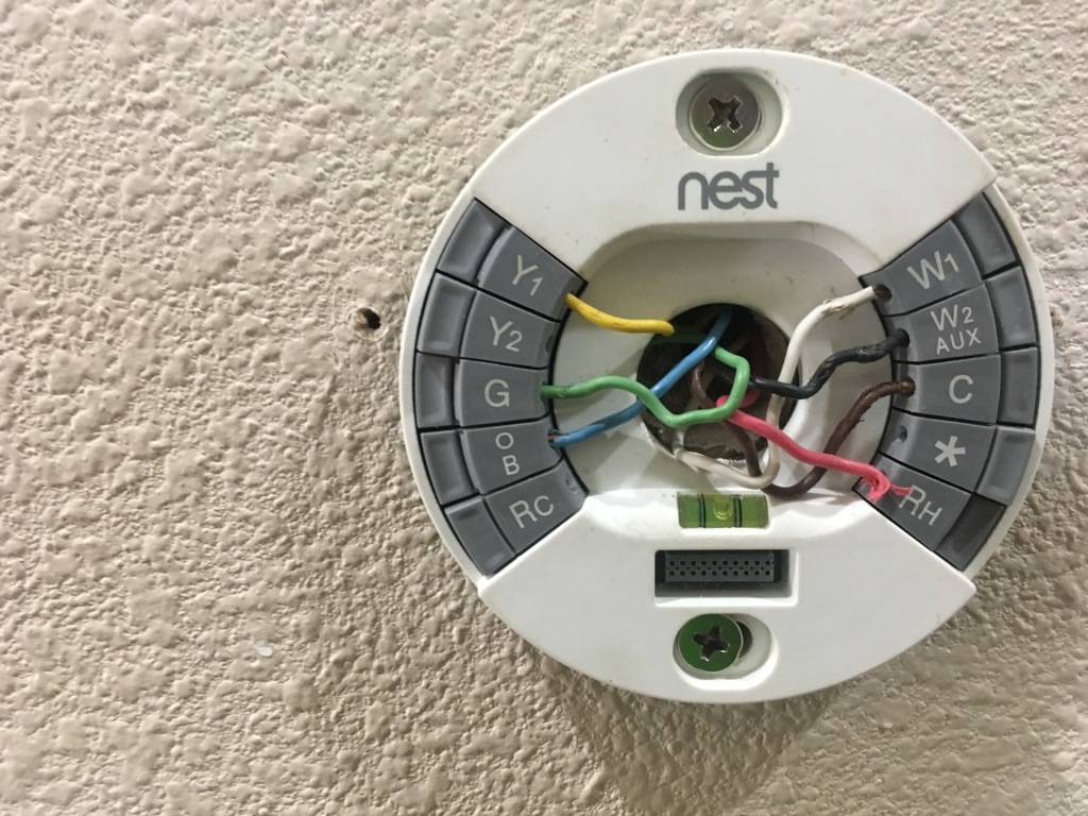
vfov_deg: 48.2
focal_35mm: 29
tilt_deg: -8.3
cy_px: 408
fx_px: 911
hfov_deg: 61.7
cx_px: 544
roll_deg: +0.9
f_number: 2.2
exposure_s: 1/24
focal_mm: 4.15
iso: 200
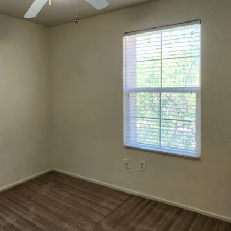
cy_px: 100
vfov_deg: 57.1
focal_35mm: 28
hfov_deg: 55.0
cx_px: 62
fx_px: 211
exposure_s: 1/60
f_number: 2.2
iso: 200
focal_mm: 2.2
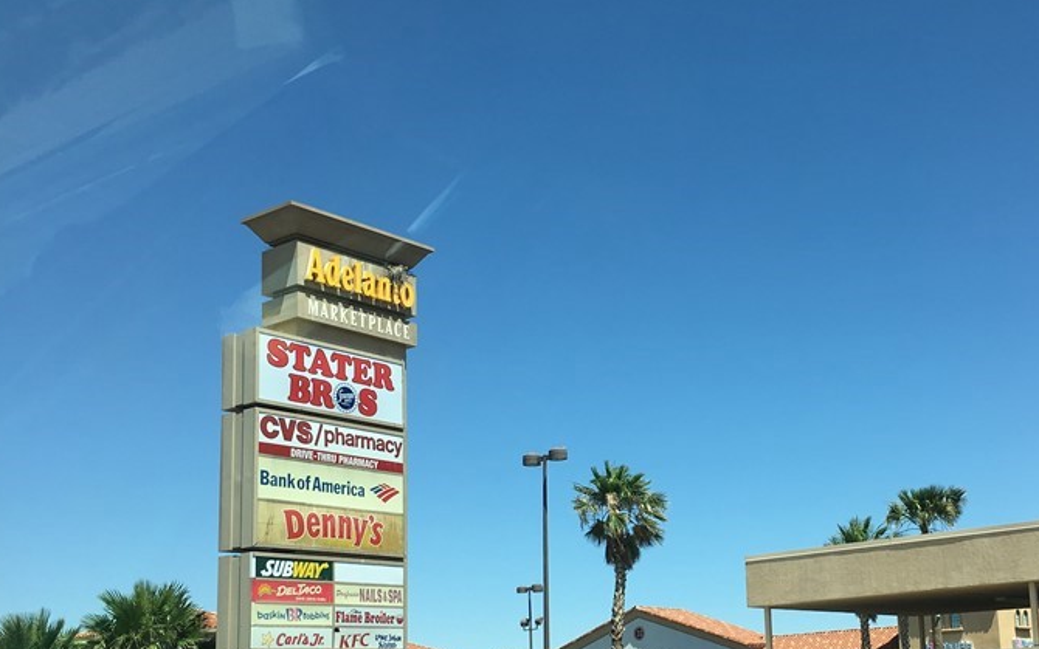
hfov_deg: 42.0
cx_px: 699
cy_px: 460
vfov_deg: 27.2
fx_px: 1331
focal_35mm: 47
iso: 25
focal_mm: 4.15
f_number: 2.2
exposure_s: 1/1479
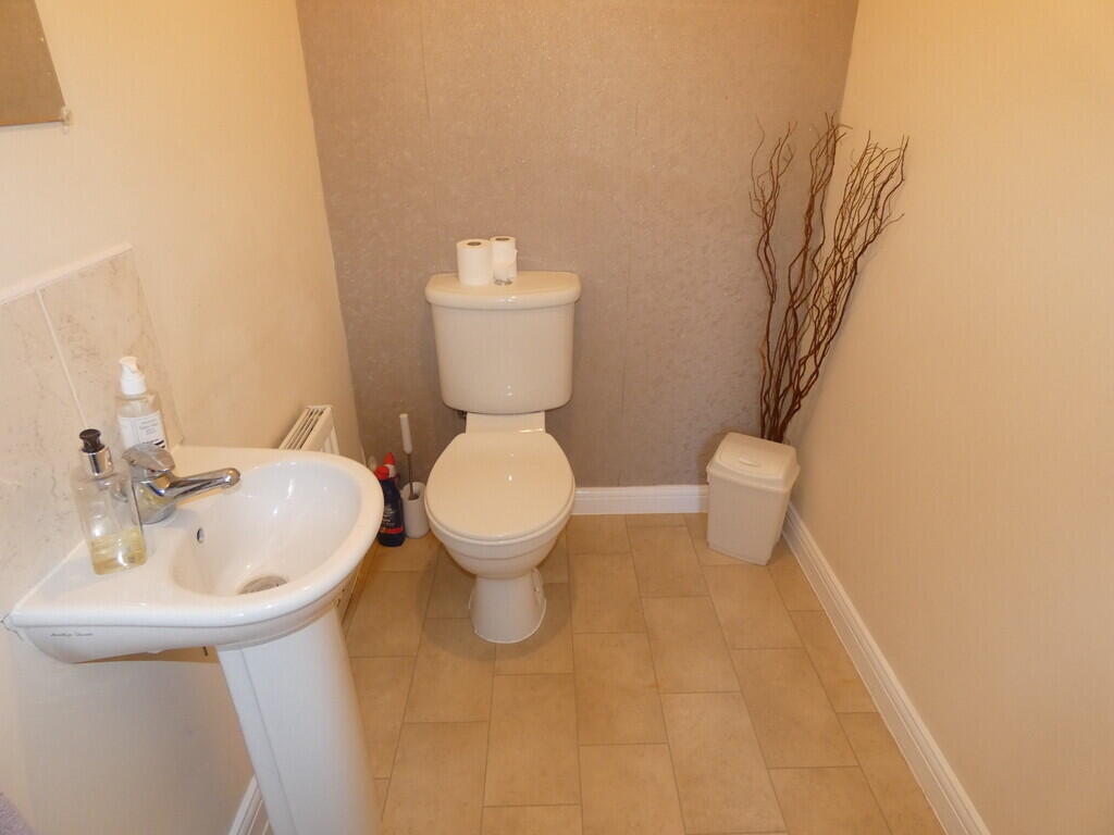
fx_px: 644
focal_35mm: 20
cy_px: 418
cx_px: 557
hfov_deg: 81.7
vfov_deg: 66.0
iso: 320
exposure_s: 1/60
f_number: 2.8
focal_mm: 3.6
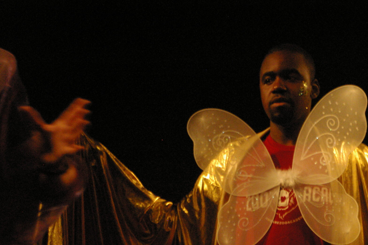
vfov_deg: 8.6
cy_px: 188
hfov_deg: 12.8
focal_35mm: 160
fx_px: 1634
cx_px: 301
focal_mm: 65
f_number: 4.5
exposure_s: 1/125
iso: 1600
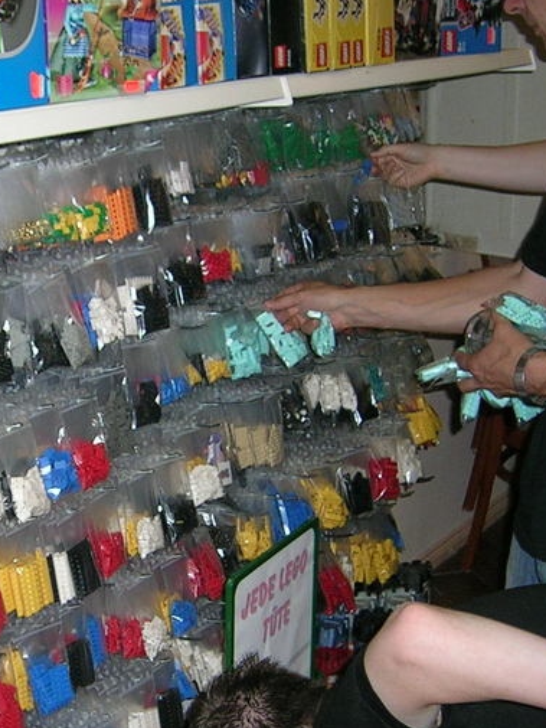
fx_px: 1493
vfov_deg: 27.2
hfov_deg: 20.5
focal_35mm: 71
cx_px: 105
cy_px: 505
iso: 91
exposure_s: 1/60.1
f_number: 2.8
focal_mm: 5.4
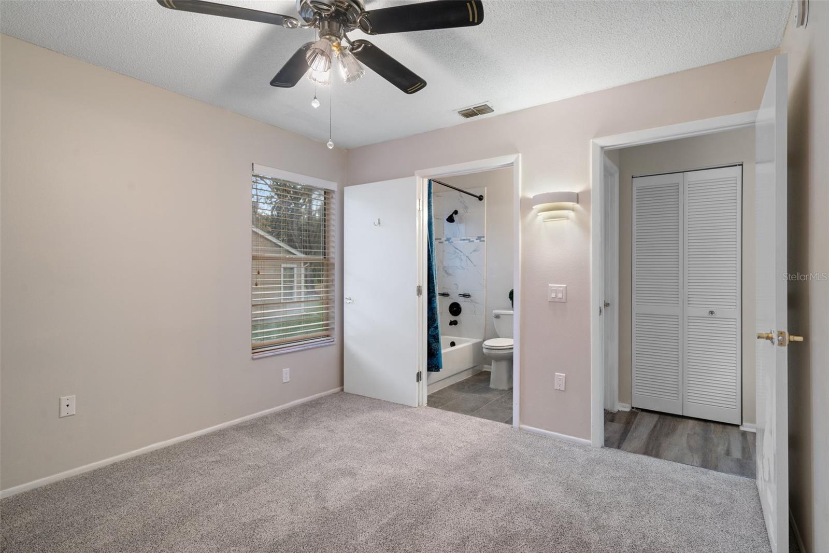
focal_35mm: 17
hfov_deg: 93.3
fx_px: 391
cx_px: 414
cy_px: 276
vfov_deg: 70.4
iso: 320
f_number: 8
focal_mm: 17
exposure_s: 1
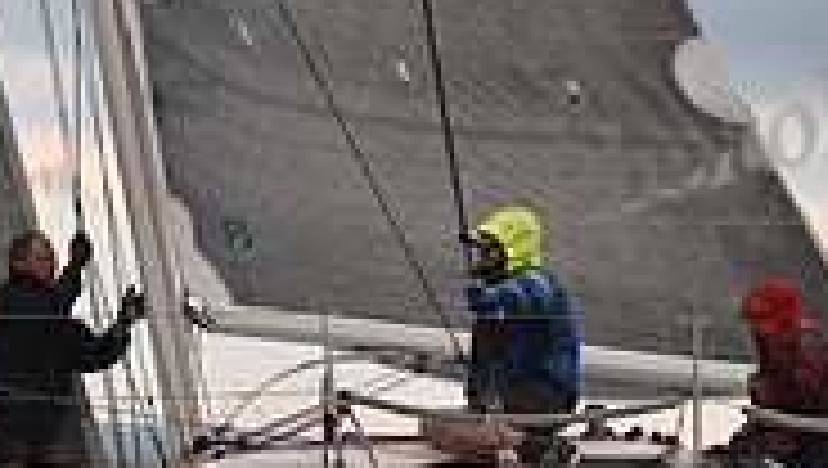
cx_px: 306
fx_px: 5078
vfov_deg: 5.3
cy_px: 412
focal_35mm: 231
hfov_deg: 9.3
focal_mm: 70
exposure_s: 1/500
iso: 400
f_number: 2.8
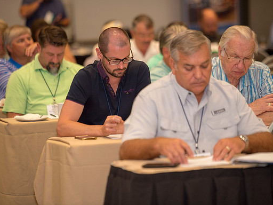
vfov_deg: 7.6
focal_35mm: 196
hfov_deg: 10.1
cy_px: 102
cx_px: 140
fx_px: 1546
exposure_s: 1/320
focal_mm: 180
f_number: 2.8
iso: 1250
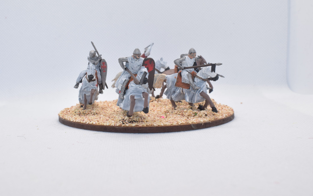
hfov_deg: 39.5
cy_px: 72
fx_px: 435
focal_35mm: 51
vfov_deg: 25.3
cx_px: 133
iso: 800
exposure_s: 1/60
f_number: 16
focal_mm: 28
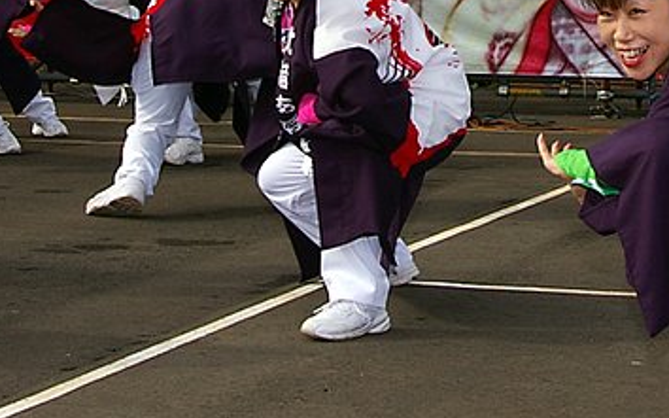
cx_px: 505
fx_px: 2260
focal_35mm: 124
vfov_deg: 10.2
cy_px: -188
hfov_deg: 16.7
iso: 200
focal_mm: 28
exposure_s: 1/180
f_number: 11
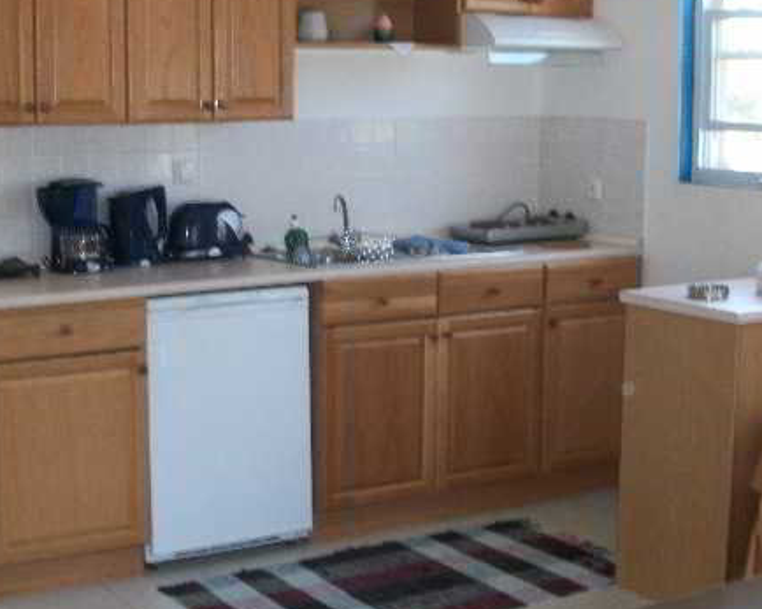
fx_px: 1420
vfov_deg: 24.2
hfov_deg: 29.7
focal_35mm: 63
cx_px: 214
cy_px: 318
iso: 80
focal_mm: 6.3
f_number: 3.1
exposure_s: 1/30
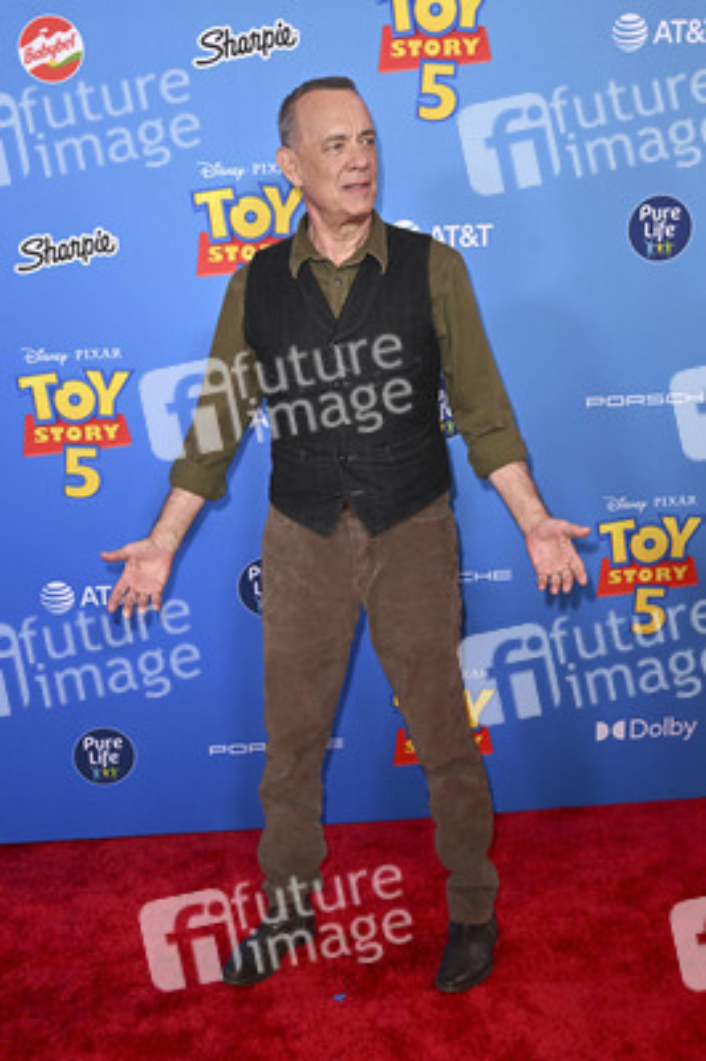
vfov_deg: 50.7
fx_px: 1120
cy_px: 530
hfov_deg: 35.0
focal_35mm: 38
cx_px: 353
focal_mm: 38
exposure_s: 1/250
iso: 1250
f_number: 6.3
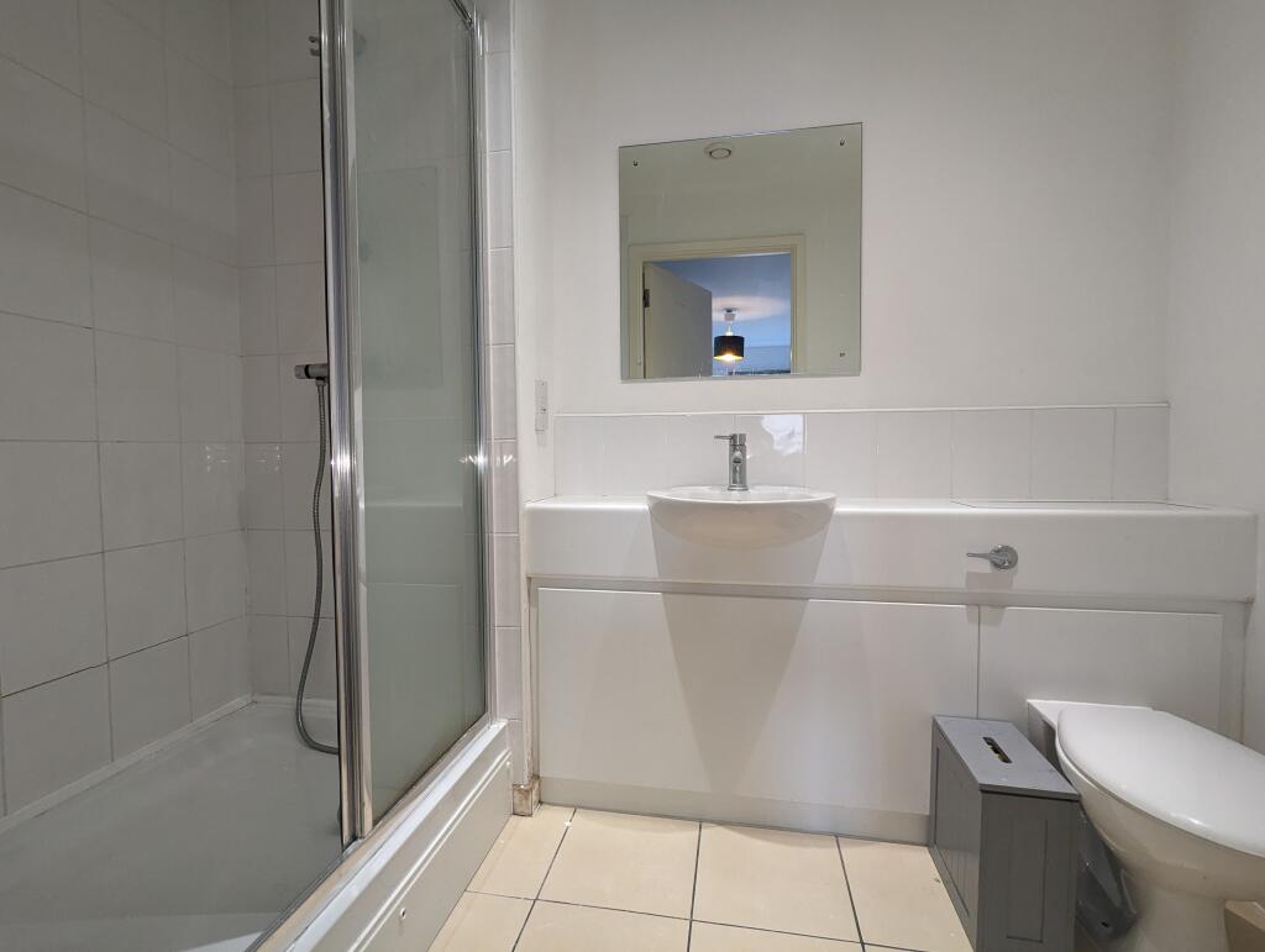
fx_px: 586
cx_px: 632
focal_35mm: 16
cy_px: 476
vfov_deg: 78.2
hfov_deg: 94.4
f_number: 2.2
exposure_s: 1/51.4
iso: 222
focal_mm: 2.35
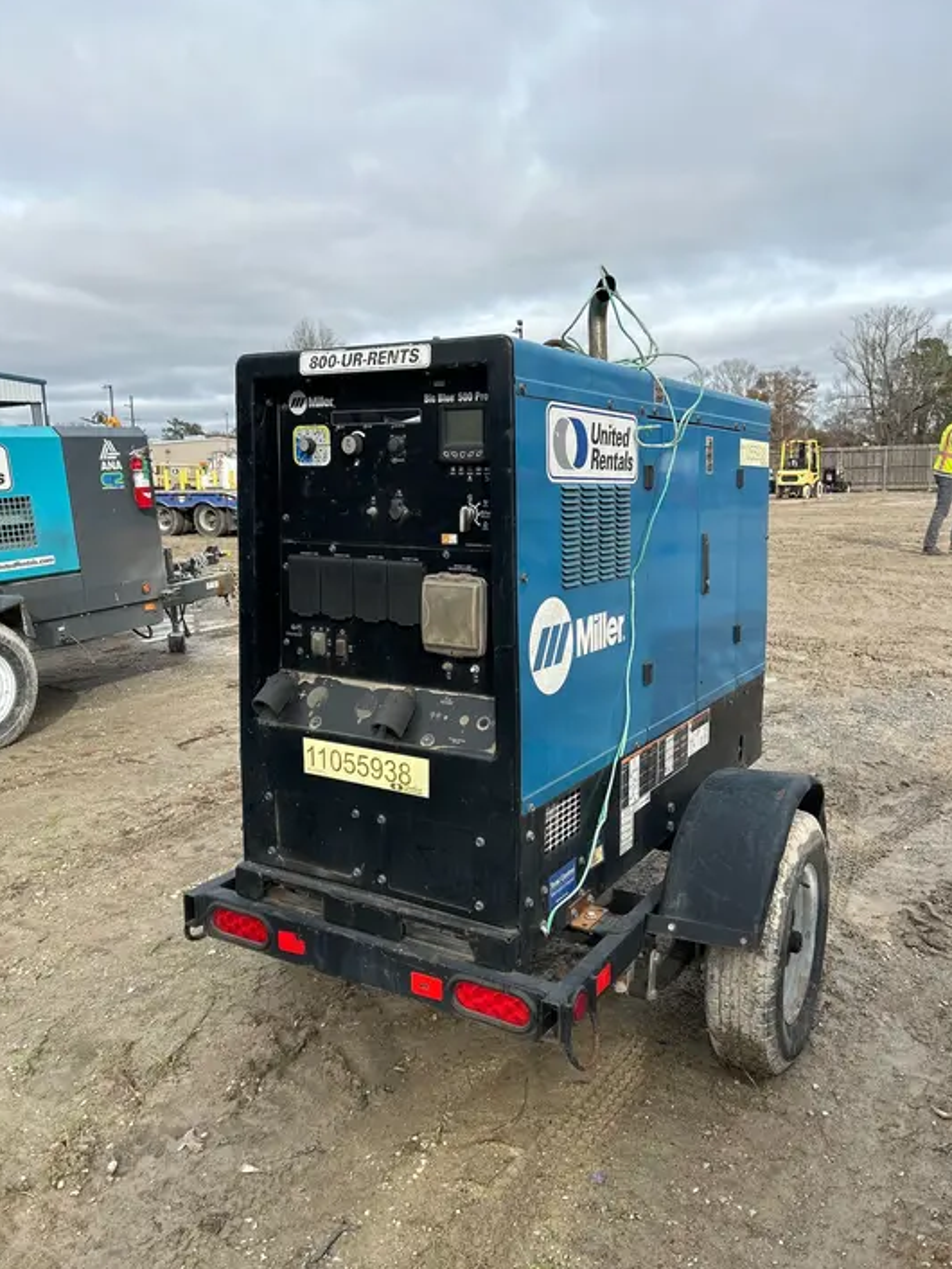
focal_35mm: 27
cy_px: 635
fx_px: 989
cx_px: 463
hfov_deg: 51.4
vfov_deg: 65.3
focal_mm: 5.7
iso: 50
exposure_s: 1/2915
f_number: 1.5
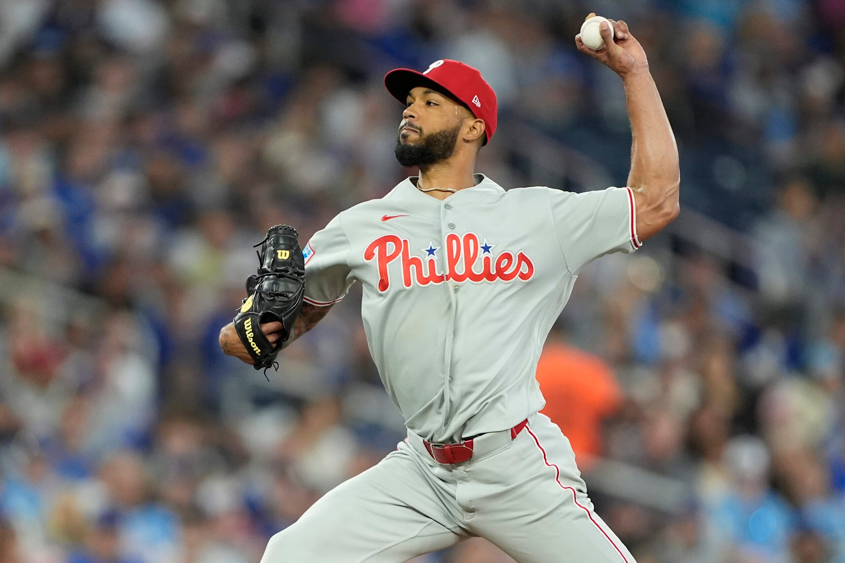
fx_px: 9389
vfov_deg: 3.4
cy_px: 282
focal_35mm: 400
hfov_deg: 5.2
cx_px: 422
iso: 3200
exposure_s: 1/2500
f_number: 2.8
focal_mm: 400
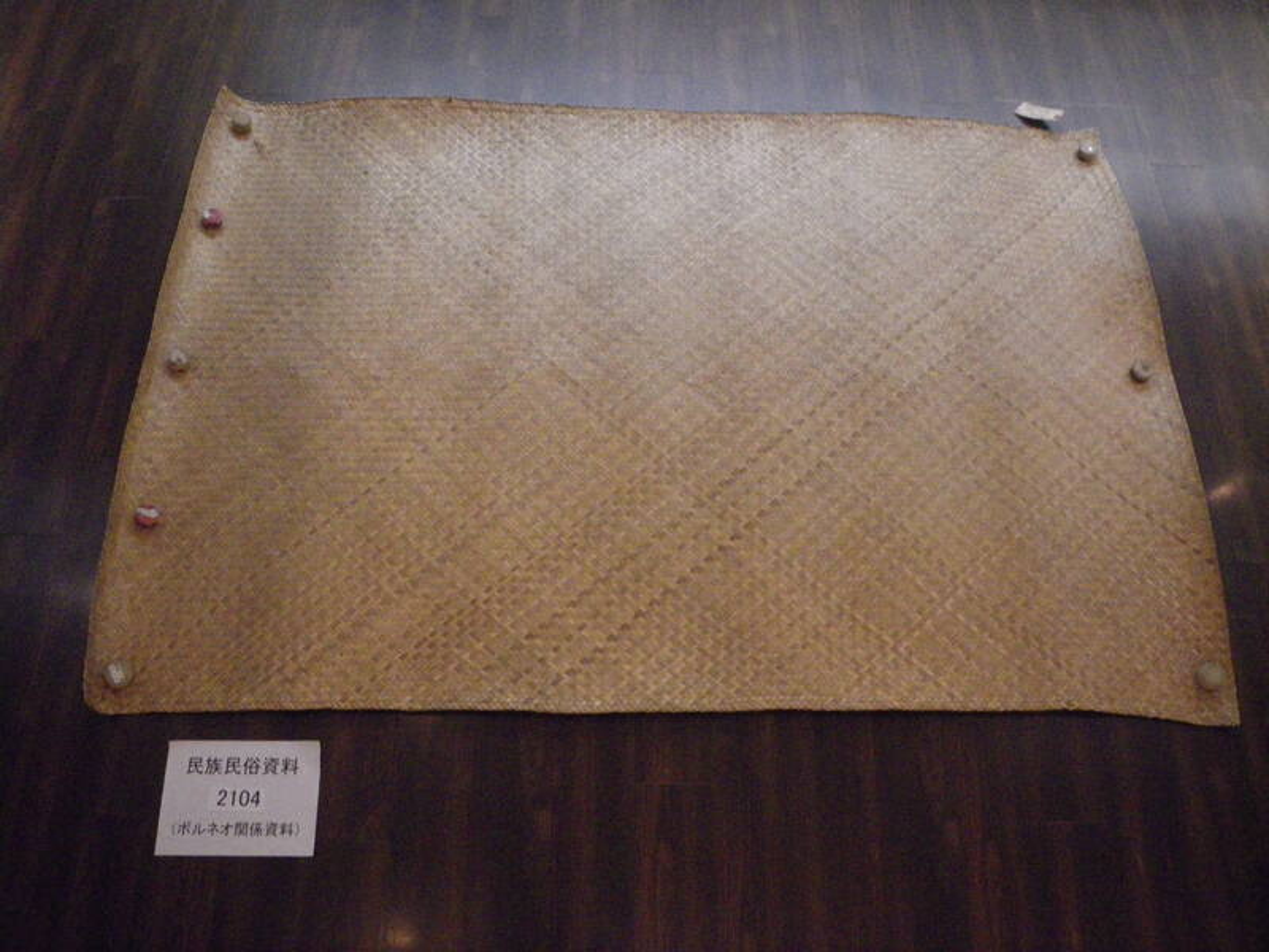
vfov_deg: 49.7
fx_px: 1026
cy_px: 476
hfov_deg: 63.4
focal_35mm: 28
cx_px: 634
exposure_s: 1/25
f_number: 3.5
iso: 800
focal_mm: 5
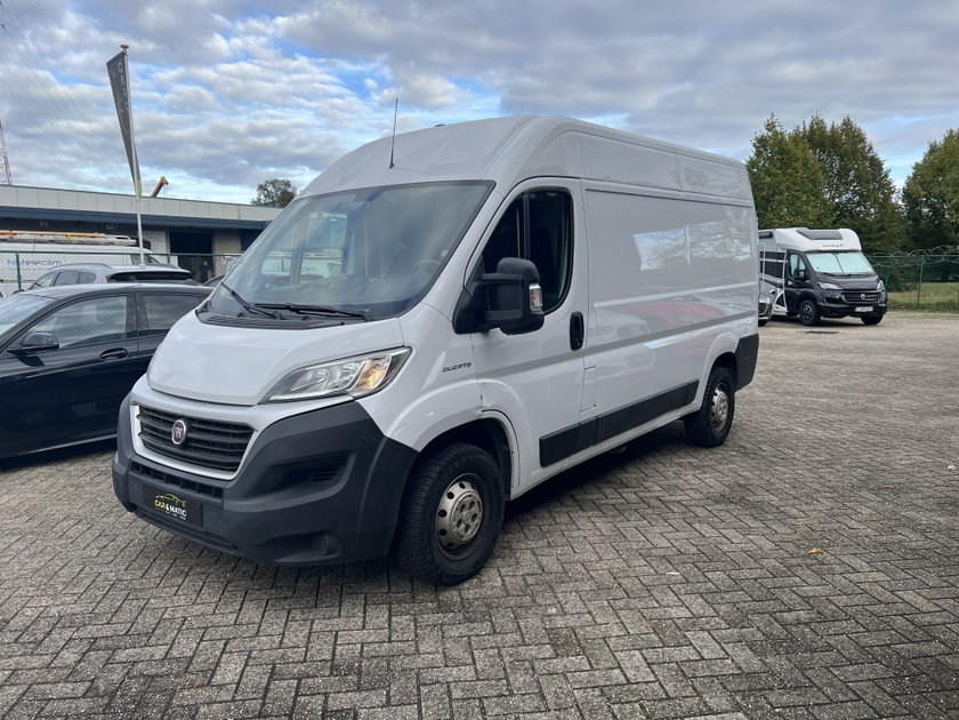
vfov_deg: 53.1
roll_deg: +0.2
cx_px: 480
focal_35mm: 26
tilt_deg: -8.8
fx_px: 720
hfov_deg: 67.3
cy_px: 360
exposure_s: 1/1171
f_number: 1.5
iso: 50
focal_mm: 5.7
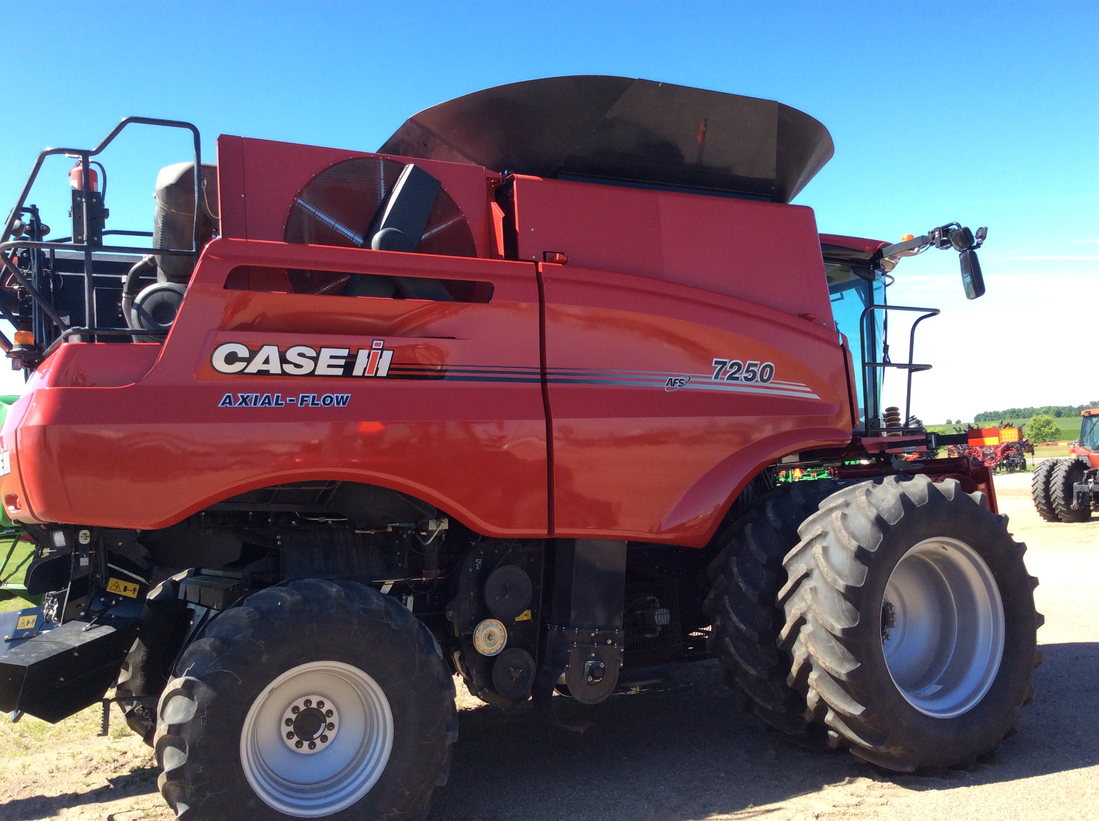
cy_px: 410
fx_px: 1014
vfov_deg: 44.1
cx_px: 550
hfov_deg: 56.9
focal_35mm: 32
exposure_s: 1/497
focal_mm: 3.3
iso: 32
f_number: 2.4
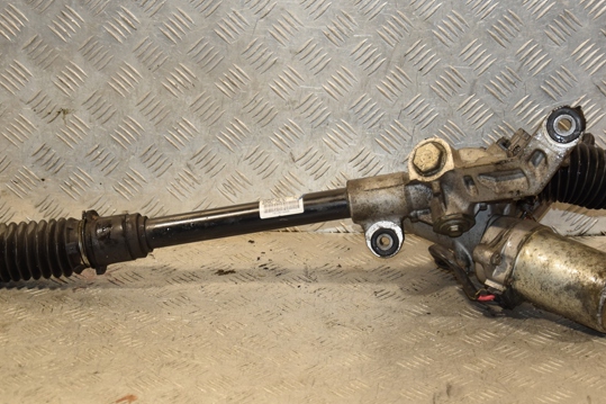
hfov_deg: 22.9
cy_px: 183
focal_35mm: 89
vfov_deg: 15.3
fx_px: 1498
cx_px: 319
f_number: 5
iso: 800
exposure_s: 1/160
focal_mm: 50
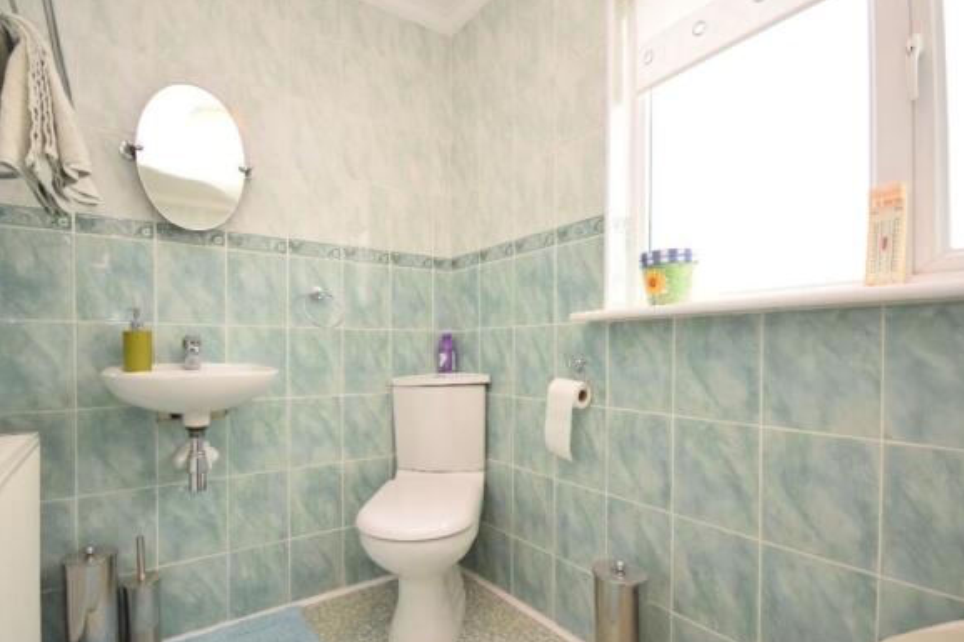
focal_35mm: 17
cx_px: 438
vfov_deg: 70.2
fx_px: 455
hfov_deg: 93.0
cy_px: 358
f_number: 5
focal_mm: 10
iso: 800
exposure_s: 1/100
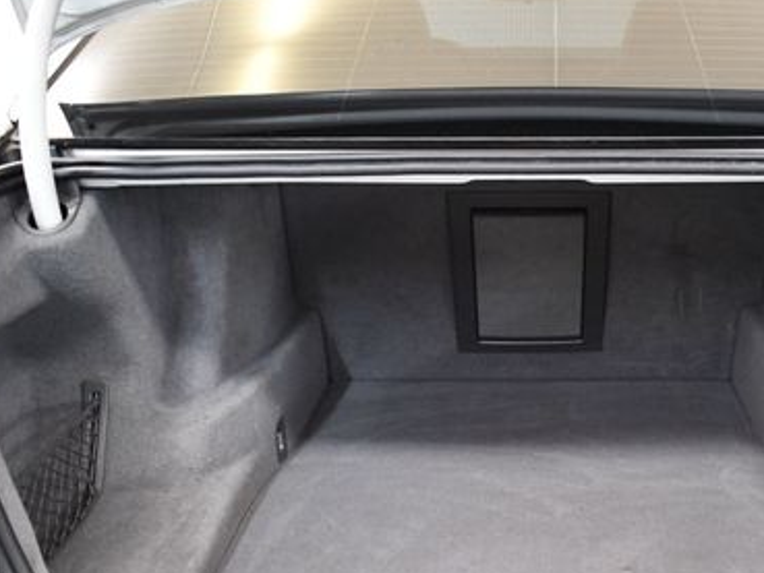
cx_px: 536
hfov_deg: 37.6
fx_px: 1104
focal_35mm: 50
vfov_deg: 29.1
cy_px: 331
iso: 3200
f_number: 3.5
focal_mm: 20
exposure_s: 1/100
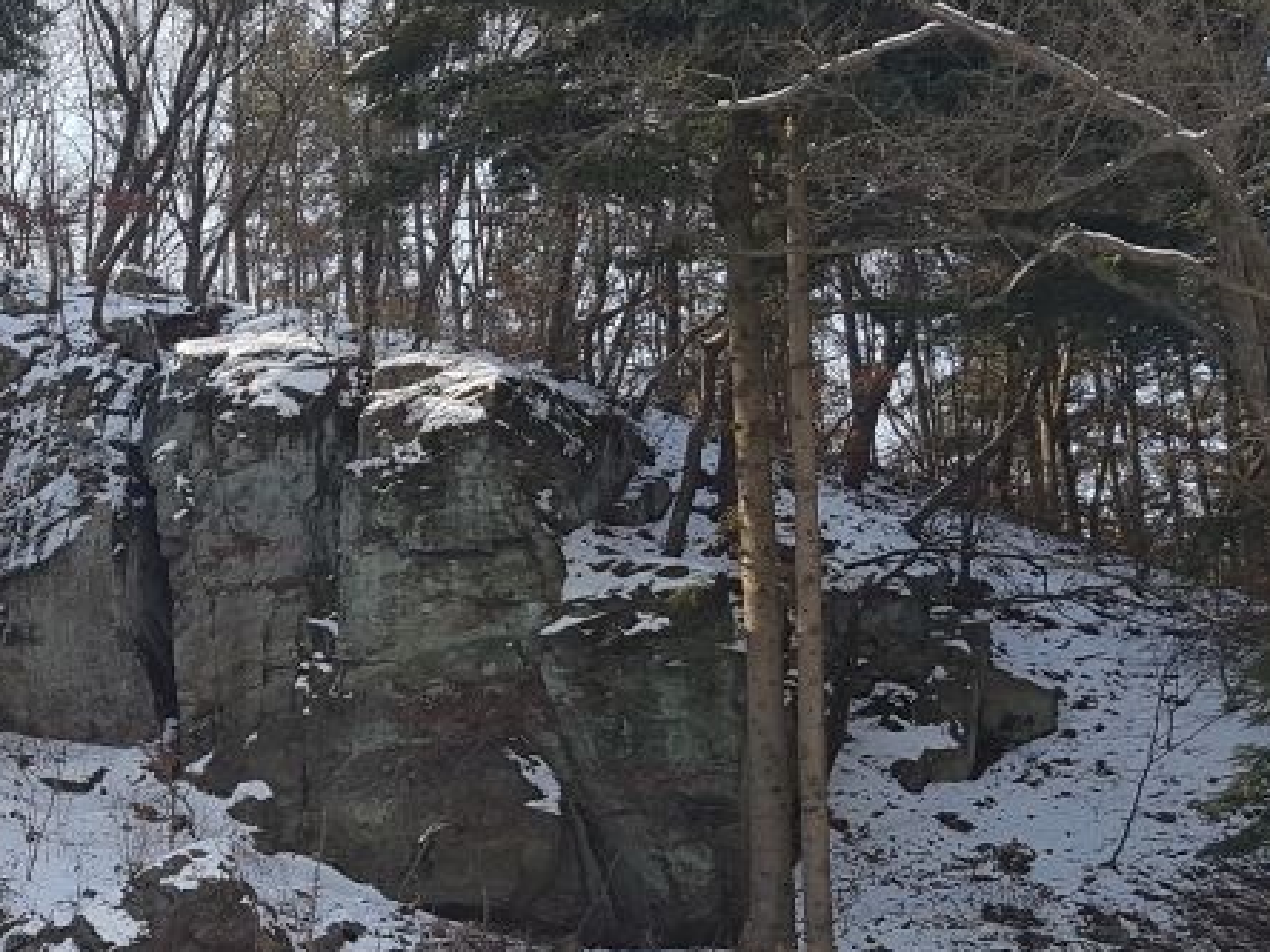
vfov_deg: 23.6
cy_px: 895
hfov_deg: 28.9
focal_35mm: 60
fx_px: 2201
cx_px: -154
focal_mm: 4.2
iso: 50
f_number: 1.7
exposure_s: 1/888
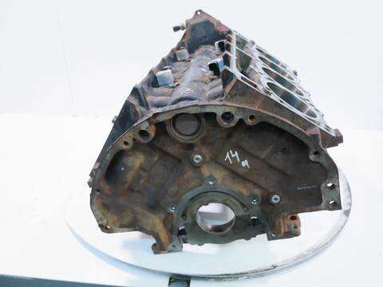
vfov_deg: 46.8
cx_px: 192
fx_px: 332
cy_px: 144
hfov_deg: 60.0
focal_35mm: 30
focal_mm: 15
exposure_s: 1/60
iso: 500
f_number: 3.7
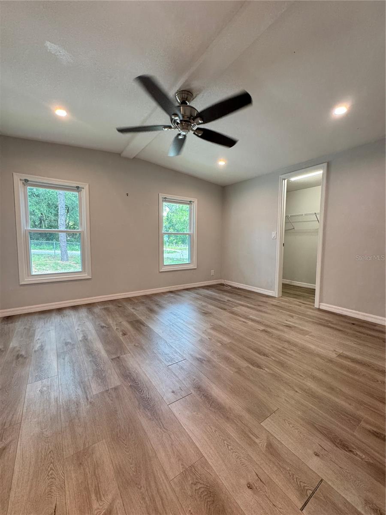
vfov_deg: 102.1
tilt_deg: -5.2
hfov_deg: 85.7
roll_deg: +0.0
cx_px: 193
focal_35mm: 14
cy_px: 258
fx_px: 208
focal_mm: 2.22
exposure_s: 1/120
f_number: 2.2
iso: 320
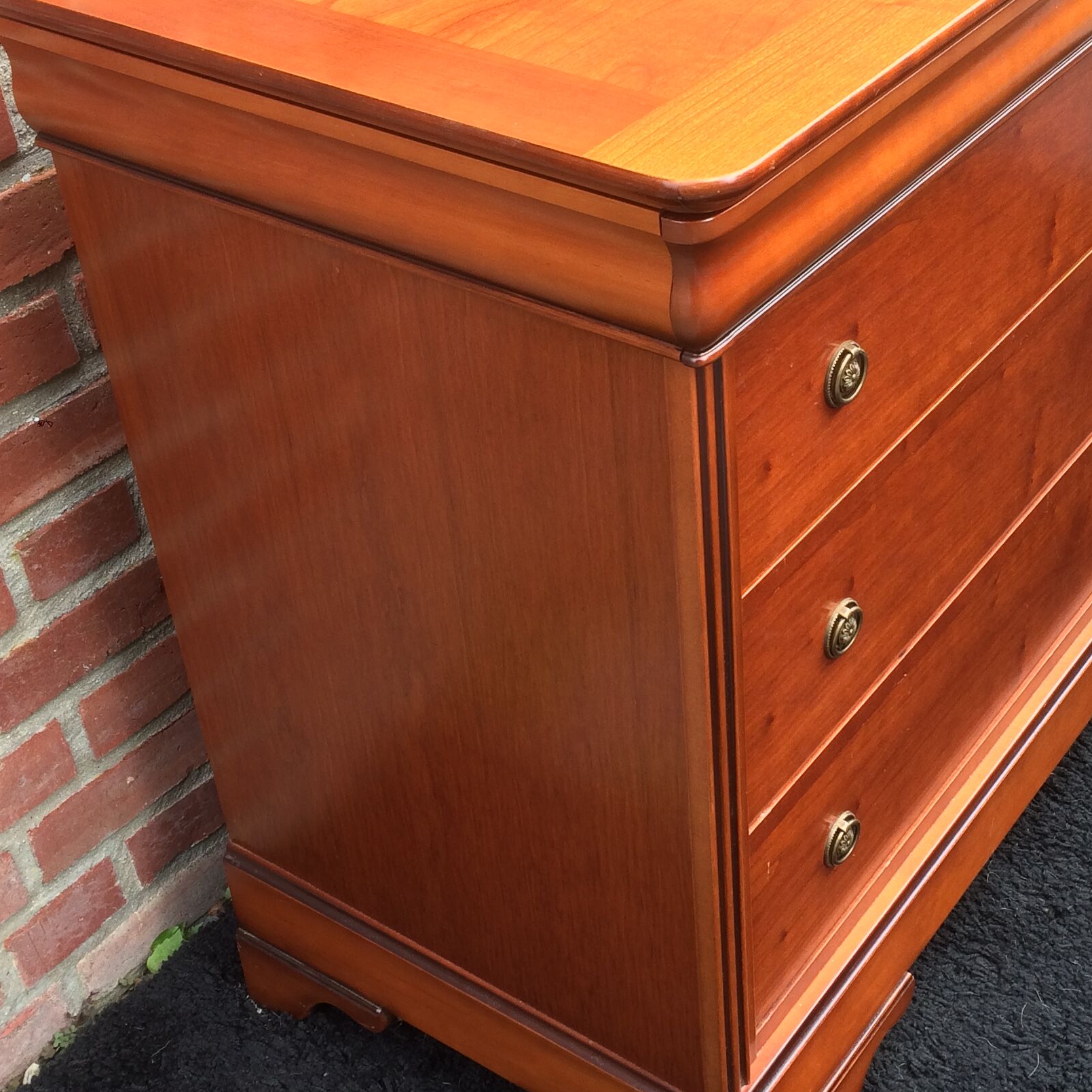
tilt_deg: -40.0
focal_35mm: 52
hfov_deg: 32.5
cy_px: 456
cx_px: 746
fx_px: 1856
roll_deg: +1.3
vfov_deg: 32.7
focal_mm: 4.15
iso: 32
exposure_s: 1/120
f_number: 2.2
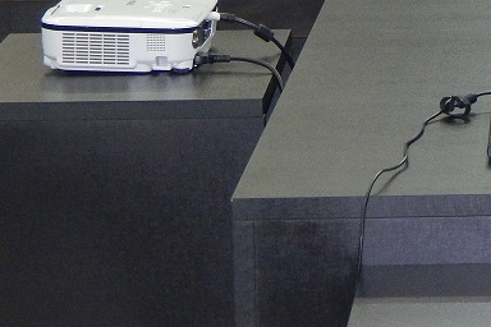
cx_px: 653
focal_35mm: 234
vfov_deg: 5.8
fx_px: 3191
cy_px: -220
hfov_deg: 8.7
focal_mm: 13.5
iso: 450
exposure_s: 1/30
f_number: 4.2
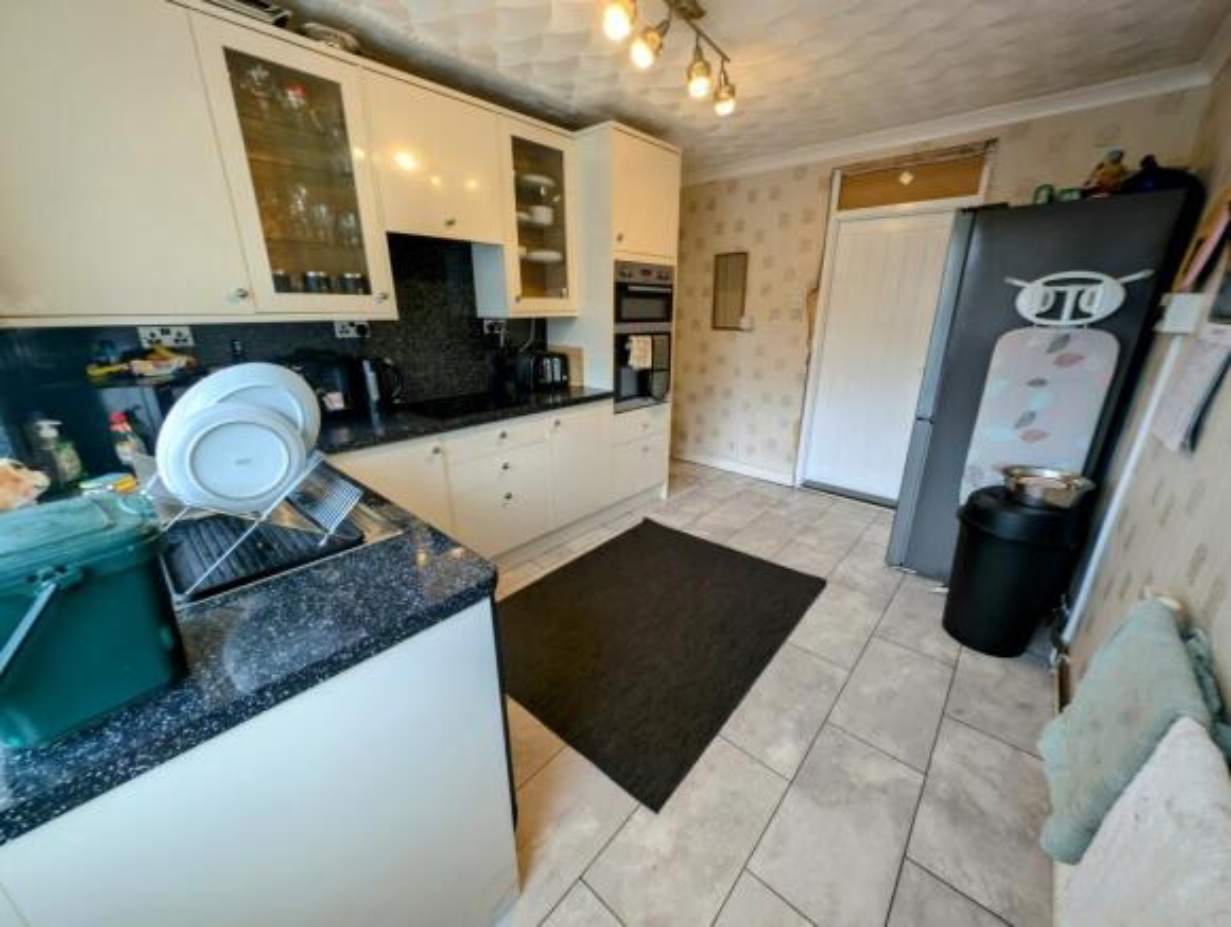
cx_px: 616
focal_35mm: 12
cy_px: 464
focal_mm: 2.23
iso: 38
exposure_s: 1/21
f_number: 1.95
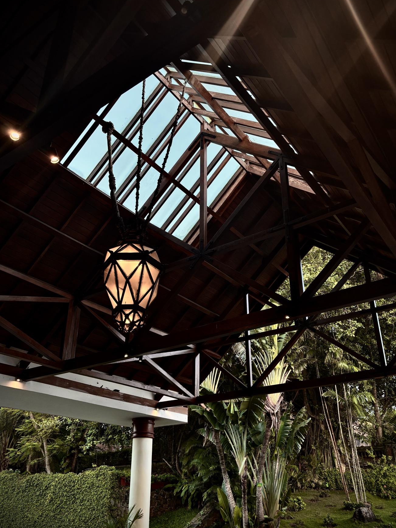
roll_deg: -0.4
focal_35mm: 30
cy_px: 272
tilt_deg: +26.8
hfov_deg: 46.8
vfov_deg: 60.0
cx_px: 214
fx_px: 458
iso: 64
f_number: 1.6
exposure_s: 1/50
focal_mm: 5.96
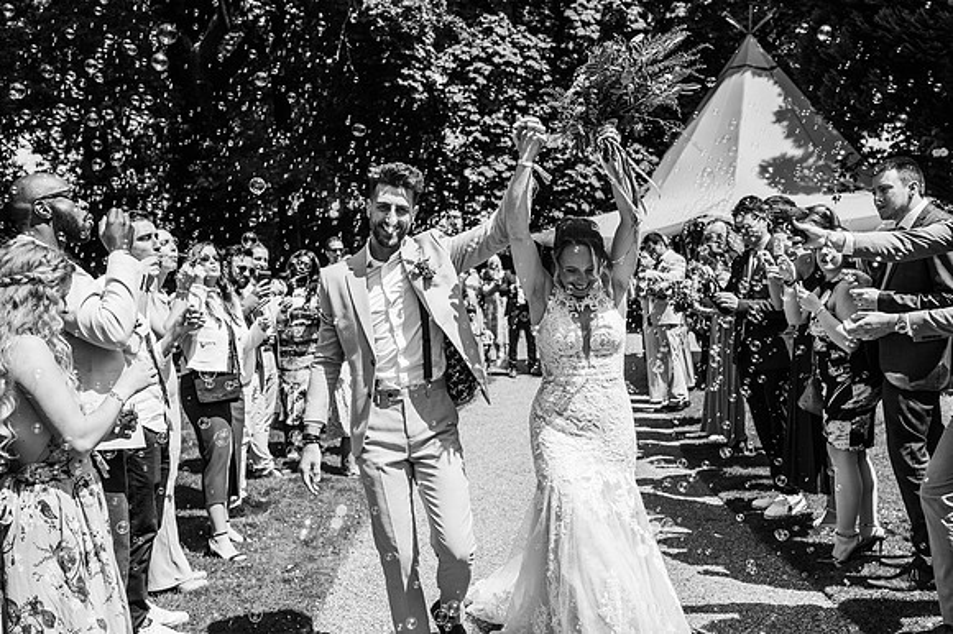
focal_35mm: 35
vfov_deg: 37.8
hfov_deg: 54.5
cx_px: 476
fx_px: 926
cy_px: 317
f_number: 4.5
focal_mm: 35
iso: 100
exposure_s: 1/1250
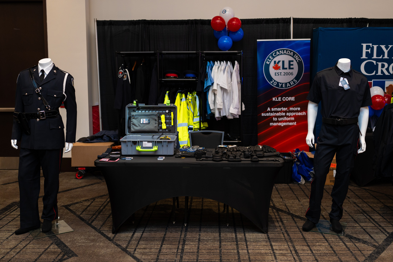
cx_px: 204
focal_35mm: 39
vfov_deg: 33.9
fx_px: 430
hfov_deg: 49.1
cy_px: 120
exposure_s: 1/200
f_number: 1.8
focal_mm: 35
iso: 640
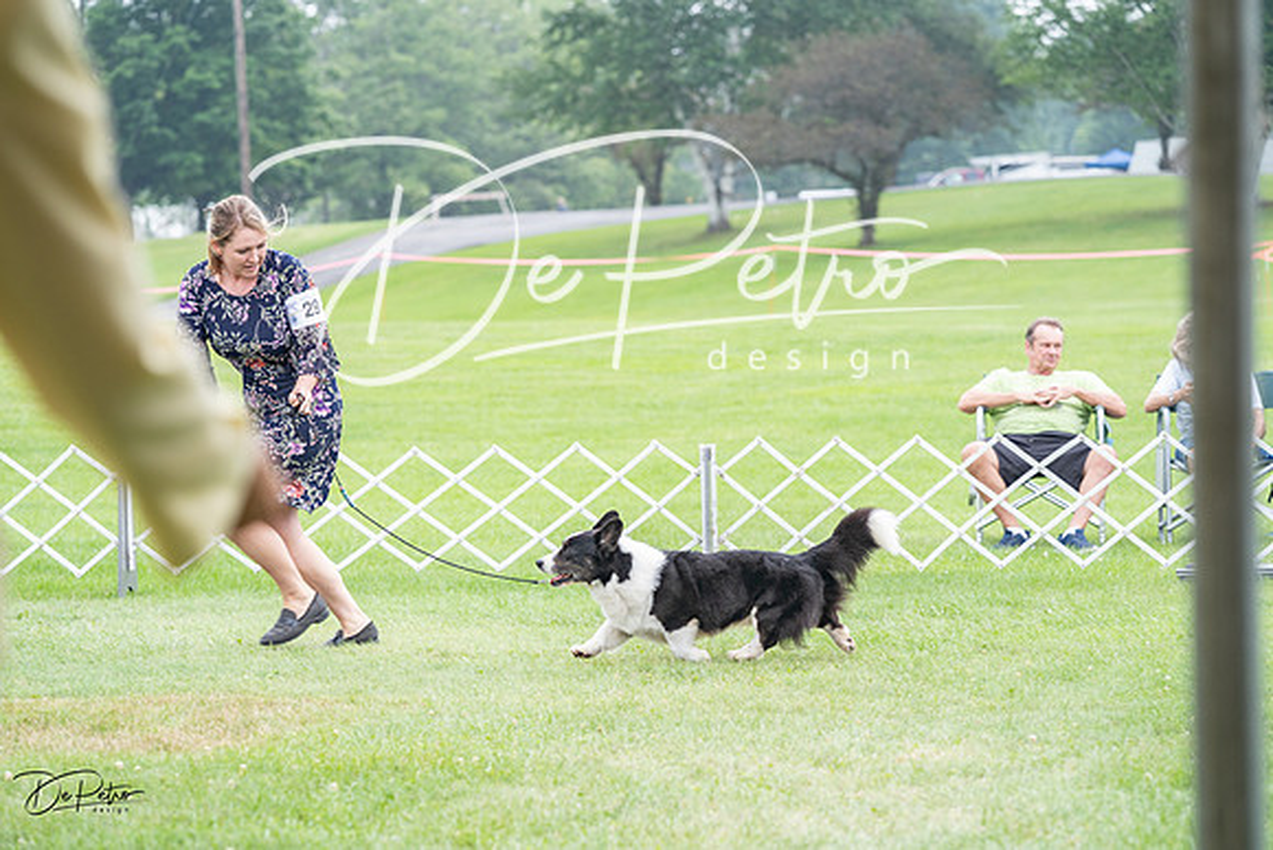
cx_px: 636
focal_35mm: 120
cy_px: 425
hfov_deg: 17.1
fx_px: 4244
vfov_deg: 11.4
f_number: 4.5
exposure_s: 1/400
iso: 400
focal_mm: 120
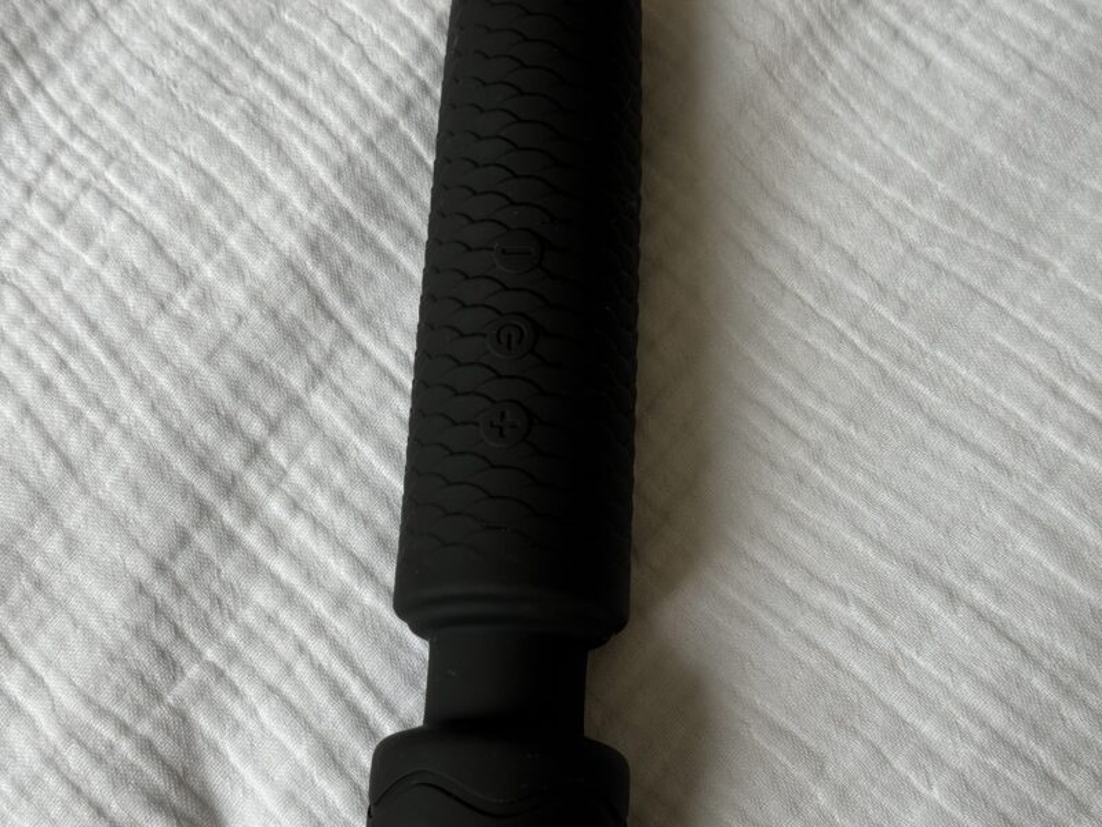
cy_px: 414
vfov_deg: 30.3
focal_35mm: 48
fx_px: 1528
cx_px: 551
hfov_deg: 39.7
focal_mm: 6.76
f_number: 1.78
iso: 80
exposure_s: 1/121
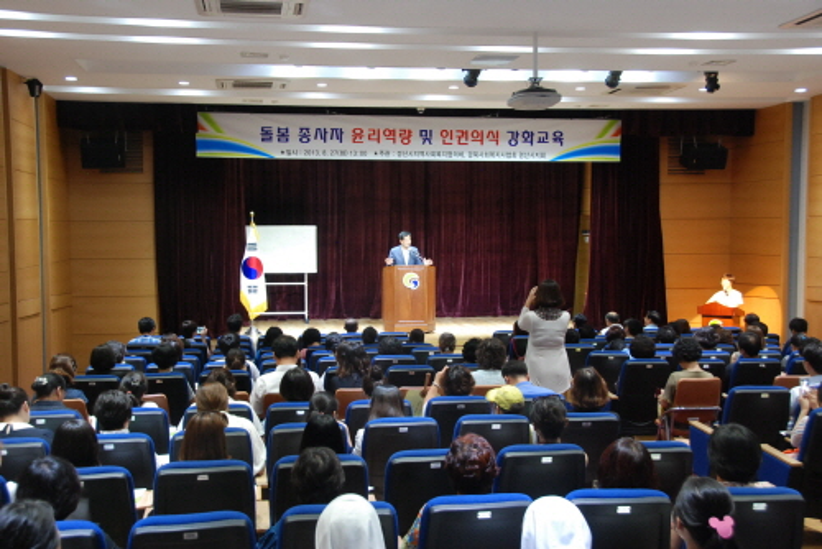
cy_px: 274
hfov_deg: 46.4
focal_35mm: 42
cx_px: 411
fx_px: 960
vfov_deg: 31.9
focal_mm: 28
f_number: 5.6
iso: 800
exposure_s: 1/8
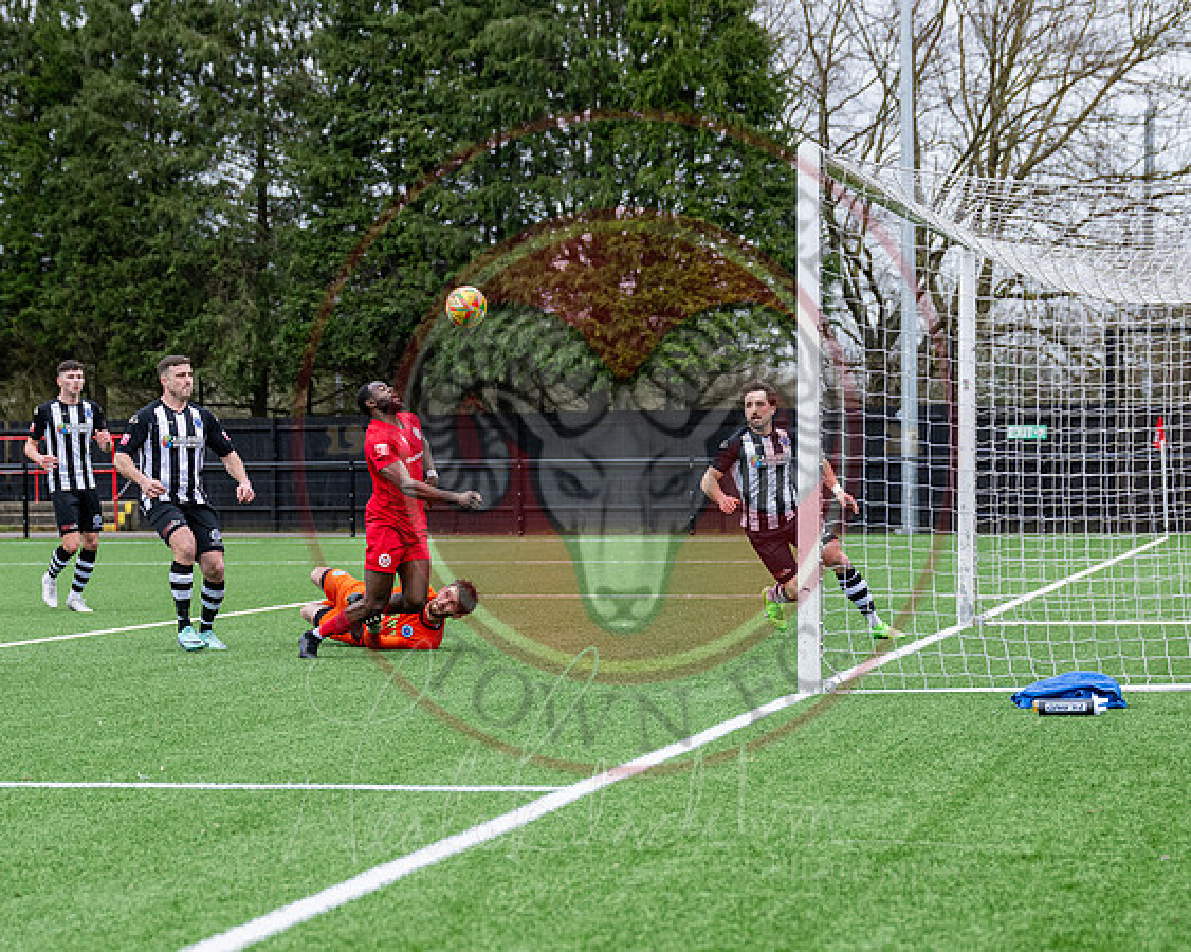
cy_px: 577
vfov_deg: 14.0
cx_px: 460
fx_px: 3885
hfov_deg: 17.4
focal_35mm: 110
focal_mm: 75
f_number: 4
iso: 800
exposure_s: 1/1600
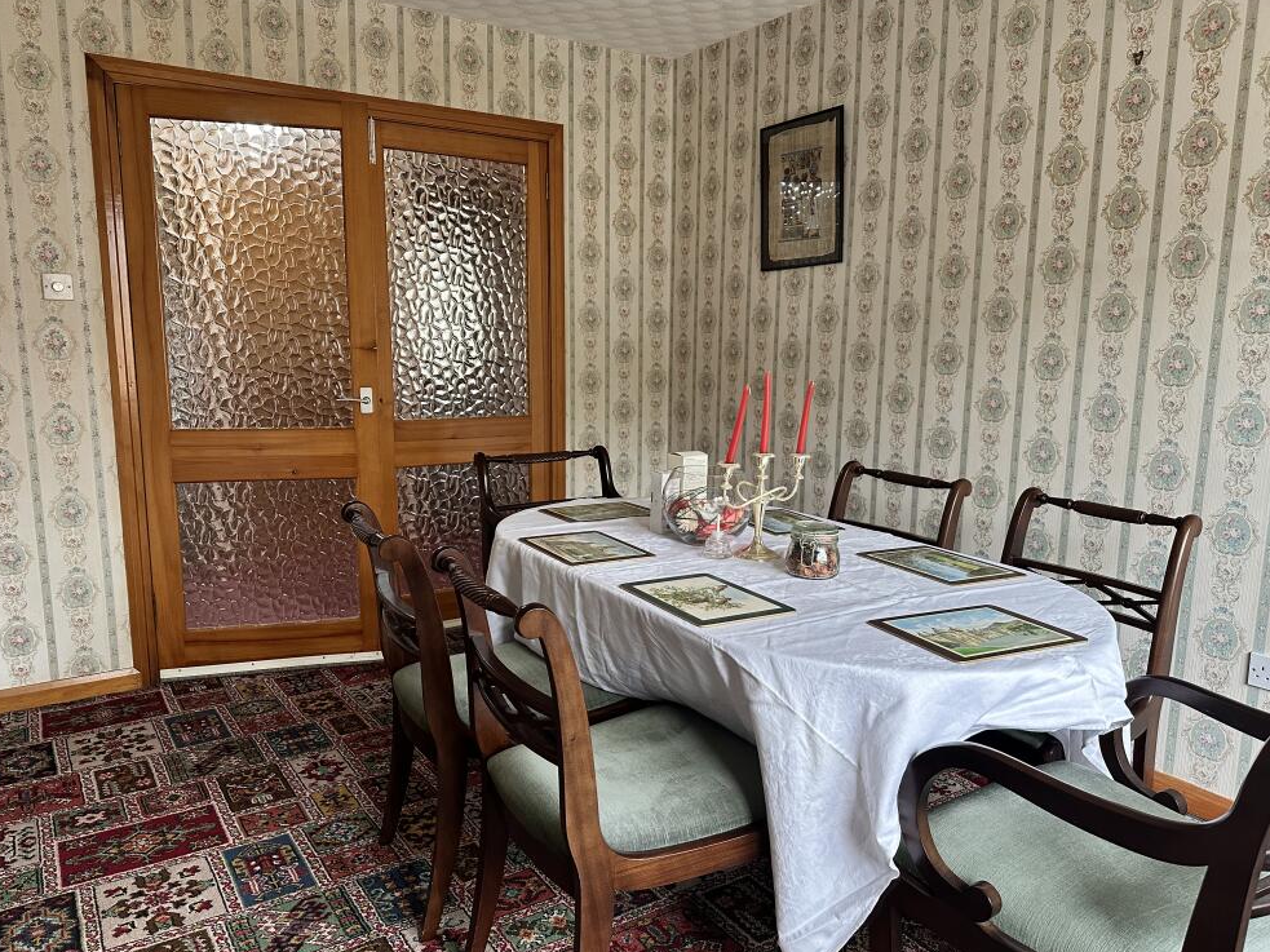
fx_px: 917
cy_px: 483
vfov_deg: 54.9
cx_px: 629
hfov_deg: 69.4
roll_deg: +0.0
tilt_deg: -9.2
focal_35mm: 25
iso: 250
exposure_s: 1/96
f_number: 1.78
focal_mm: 6.86
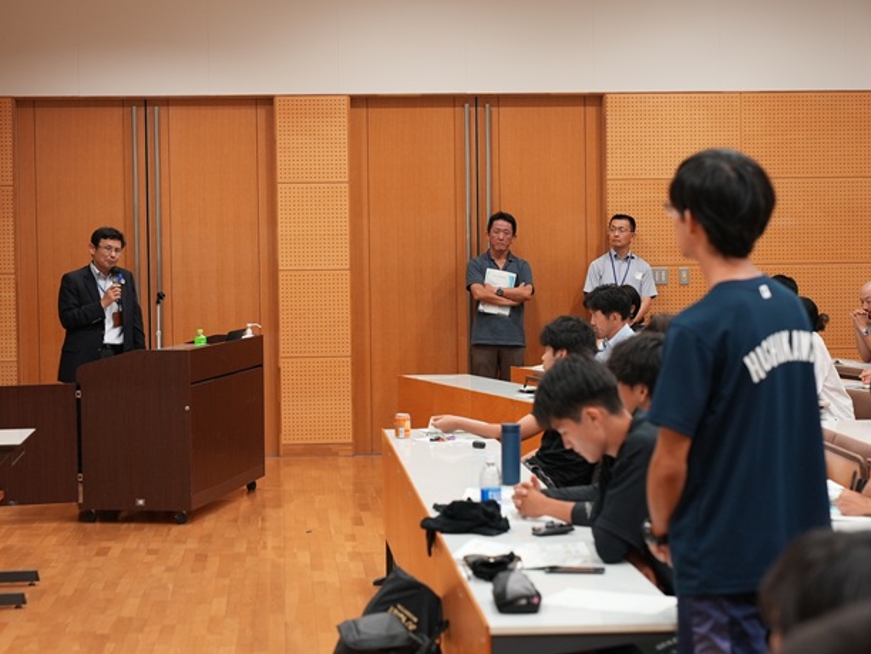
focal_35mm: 77
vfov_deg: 19.1
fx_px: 1937
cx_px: 401
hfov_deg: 25.3
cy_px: 324
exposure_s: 1/80
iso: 1250
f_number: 4
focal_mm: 70
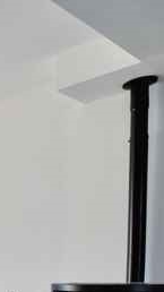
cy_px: 293
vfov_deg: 35.9
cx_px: -231
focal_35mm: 52
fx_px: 402
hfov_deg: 14.6
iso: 800
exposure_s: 1/1000
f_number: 8
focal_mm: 16
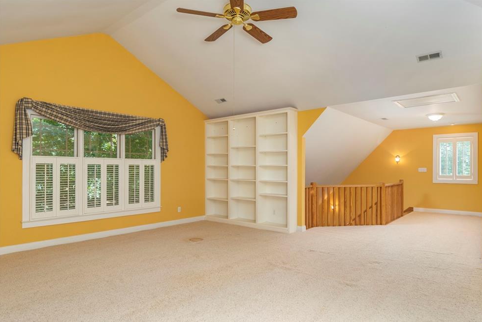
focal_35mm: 23
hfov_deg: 76.1
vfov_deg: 55.1
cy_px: 167
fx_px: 308
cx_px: 251
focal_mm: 22
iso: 400
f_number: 8
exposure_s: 1/80
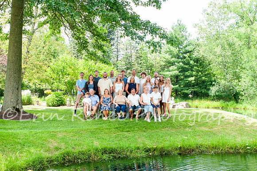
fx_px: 368
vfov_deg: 26.1
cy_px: 78
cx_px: 133
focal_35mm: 52
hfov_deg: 38.4
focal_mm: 44
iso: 800
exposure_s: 1/100
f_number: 14
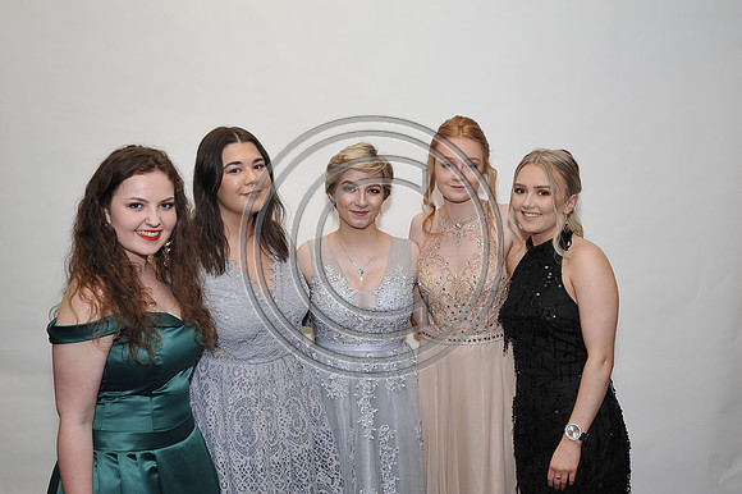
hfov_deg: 46.4
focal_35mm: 42
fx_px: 865
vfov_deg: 31.9
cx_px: 371
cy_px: 247
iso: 800
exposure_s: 1/60
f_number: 6.3
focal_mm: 42
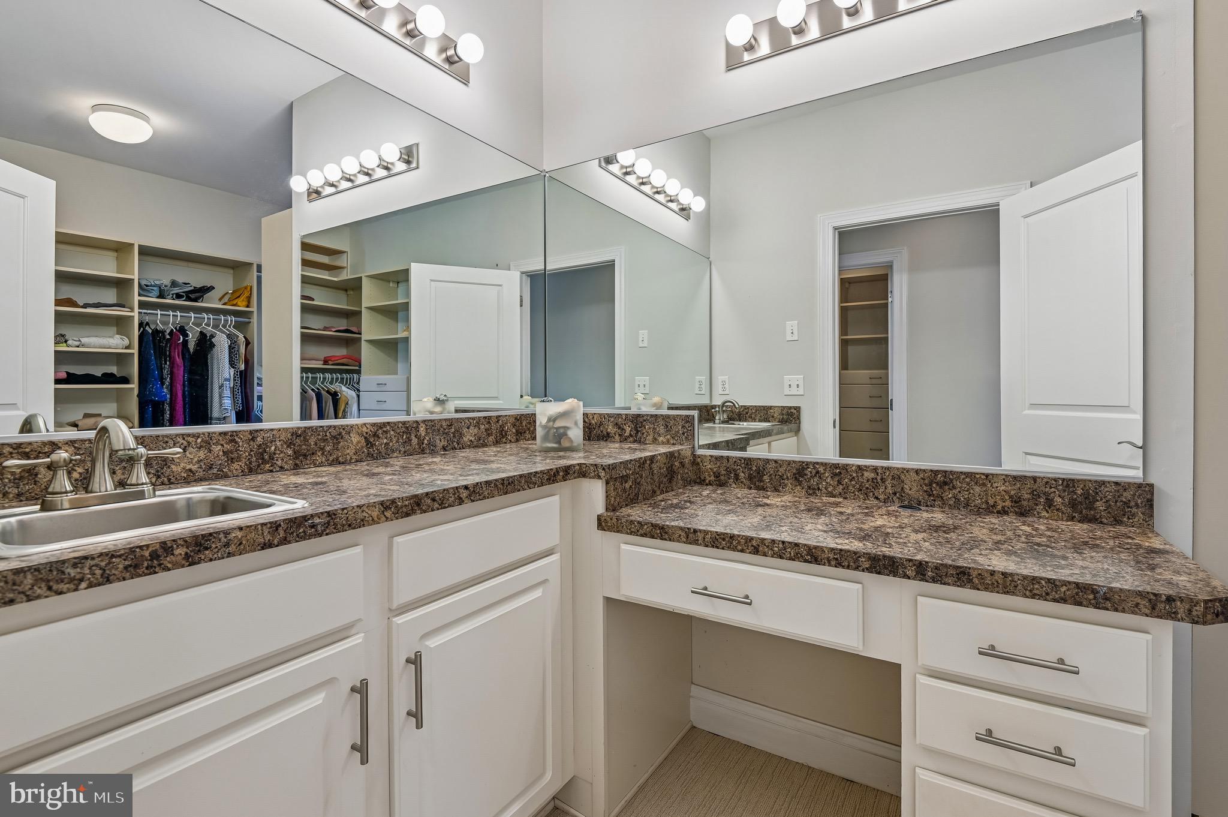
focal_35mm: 16
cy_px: 408
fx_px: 545
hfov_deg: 96.8
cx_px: 614
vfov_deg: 73.7
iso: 100
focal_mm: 16
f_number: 8
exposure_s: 1/13
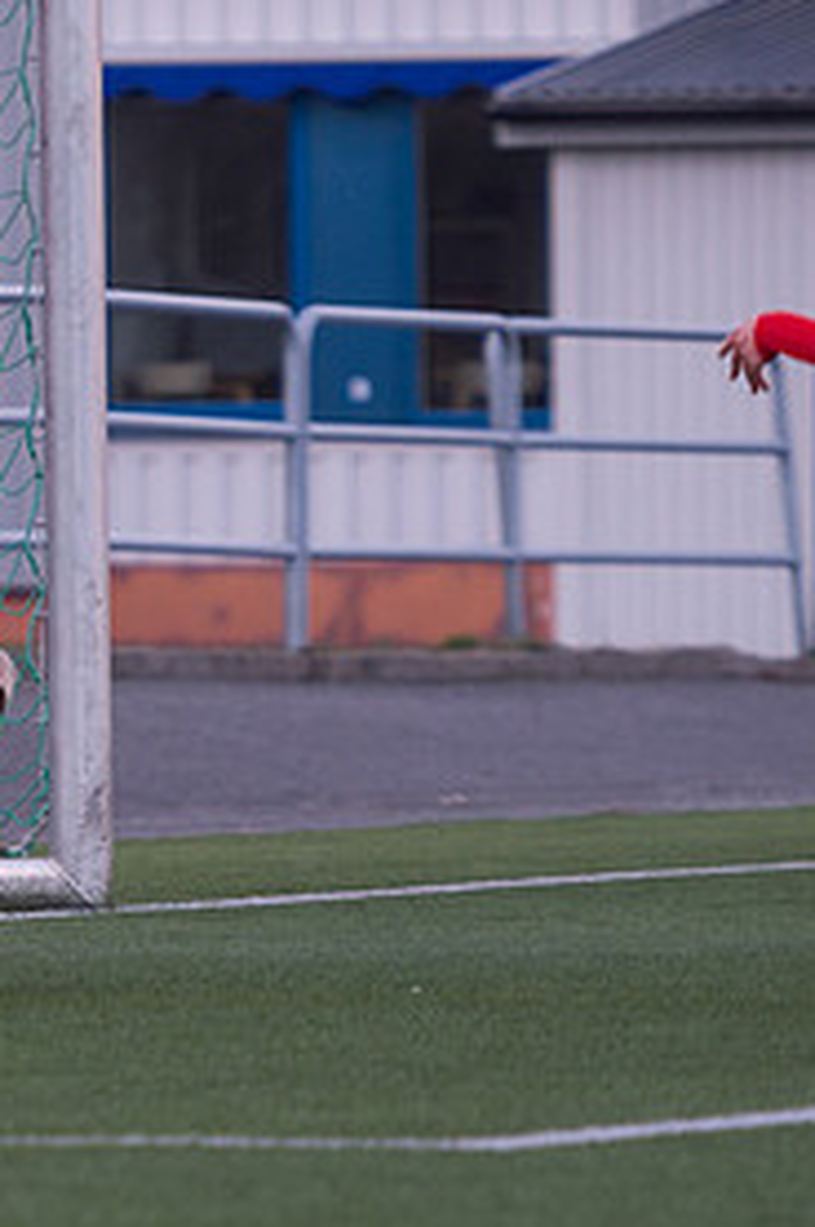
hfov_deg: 2.2
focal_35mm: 615
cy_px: 913
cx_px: -183
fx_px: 20935
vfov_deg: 3.4
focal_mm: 220
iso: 800
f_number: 4.5
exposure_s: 1/800
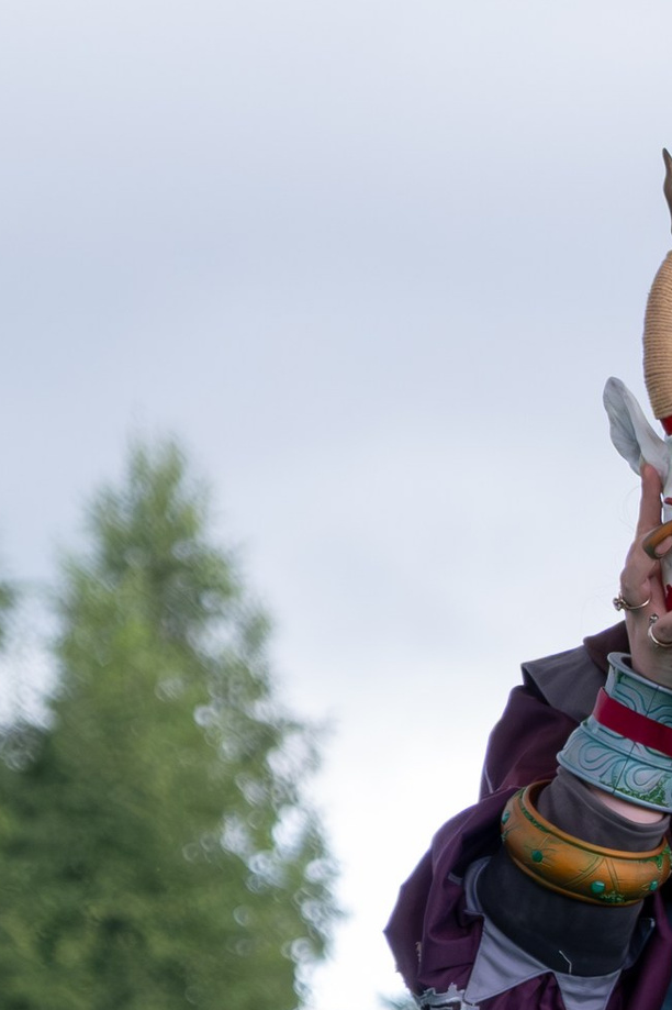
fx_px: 9723
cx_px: 1077
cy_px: 1081
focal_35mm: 347
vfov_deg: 5.9
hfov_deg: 3.9
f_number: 3.6
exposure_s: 1/800
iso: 800
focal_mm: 55
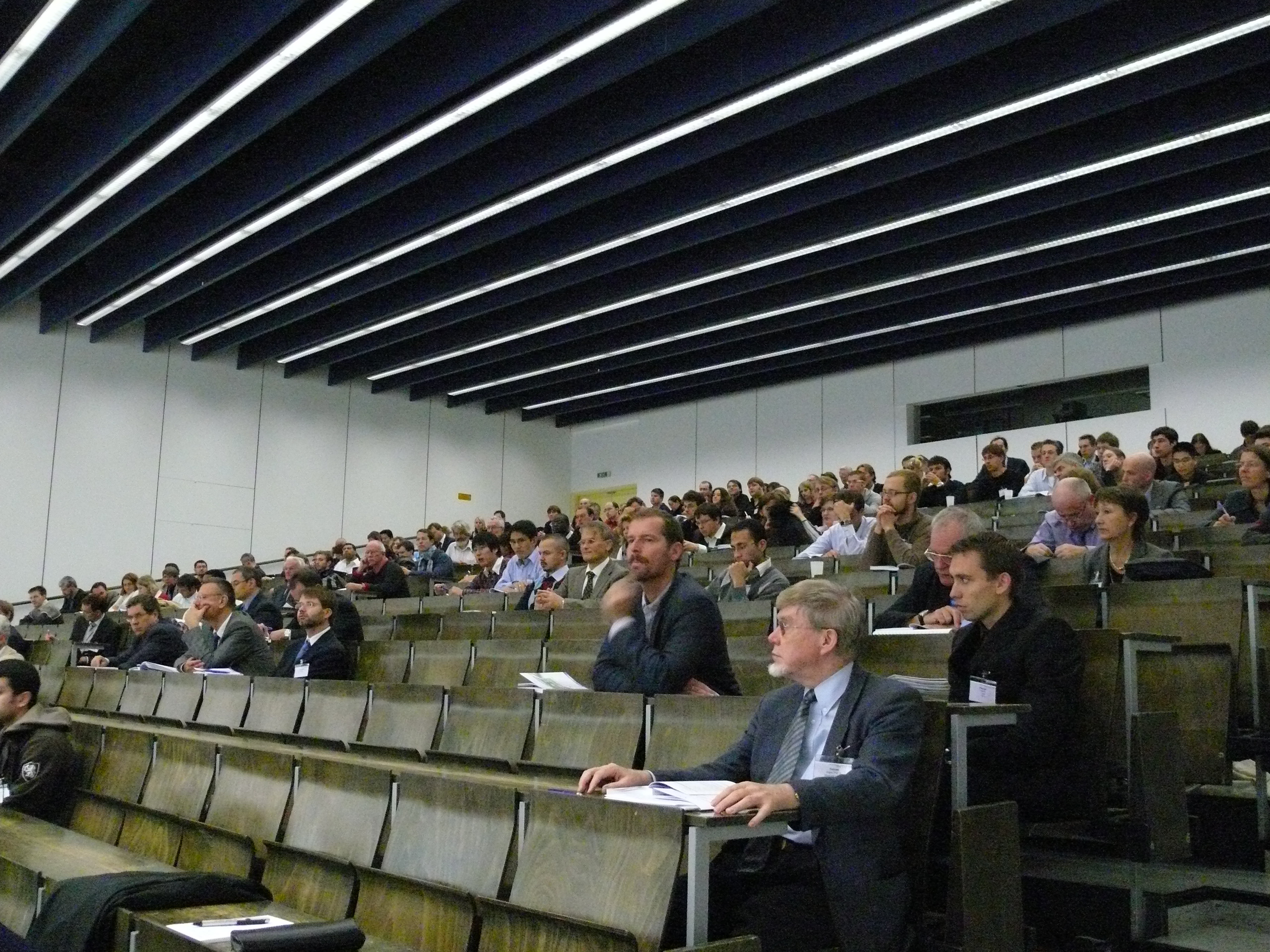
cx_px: 635
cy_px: 476
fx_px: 1284
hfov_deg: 52.6
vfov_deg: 40.7
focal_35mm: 35
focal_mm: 7.4
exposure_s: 1/10
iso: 800
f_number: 2.8
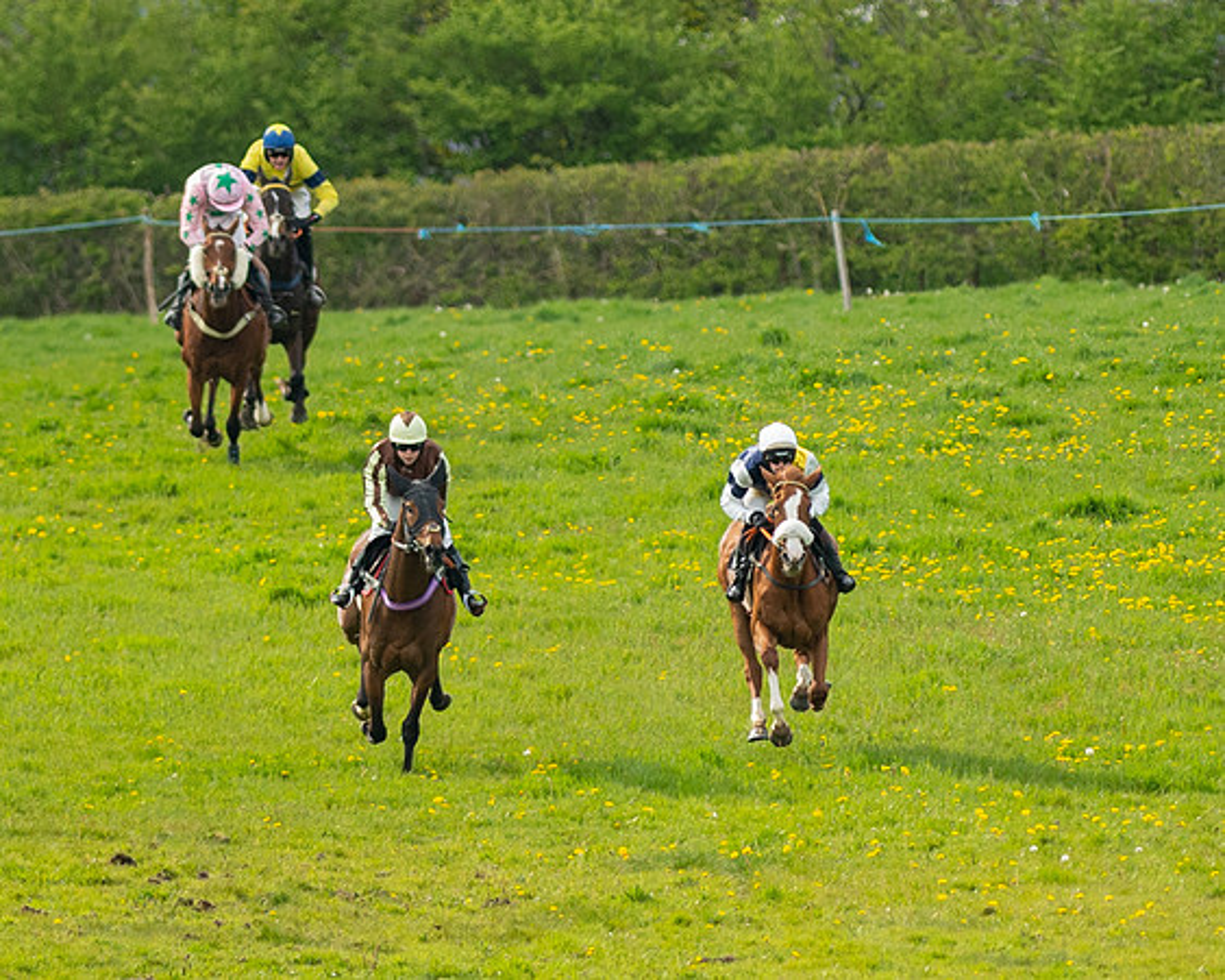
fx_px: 35866
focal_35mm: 990
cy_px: 570
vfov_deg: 1.6
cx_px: 899
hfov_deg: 2.0
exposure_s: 1/2500
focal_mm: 300
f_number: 4
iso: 800
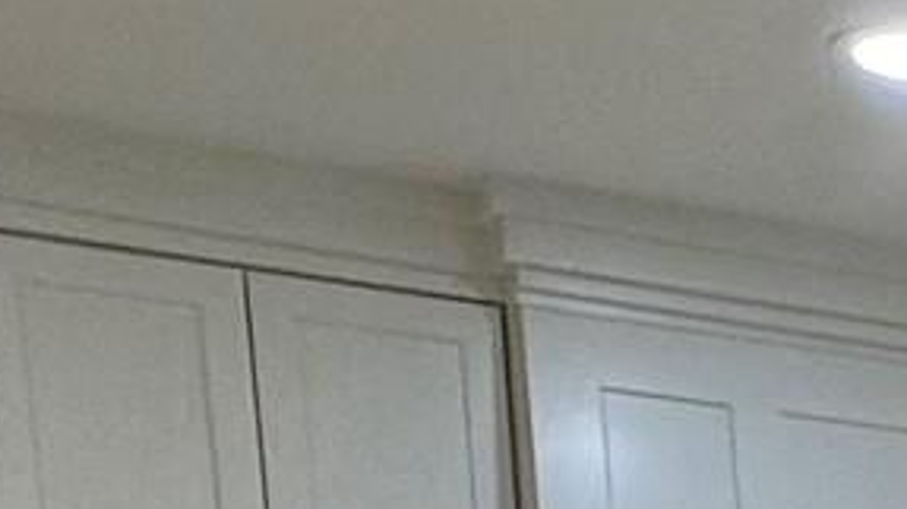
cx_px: 1621
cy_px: 1562
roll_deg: -0.4
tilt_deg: -11.6
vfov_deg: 8.9
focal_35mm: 109
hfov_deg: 16.5
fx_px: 2620
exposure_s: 1/120
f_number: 2.2
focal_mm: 2.22
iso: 125
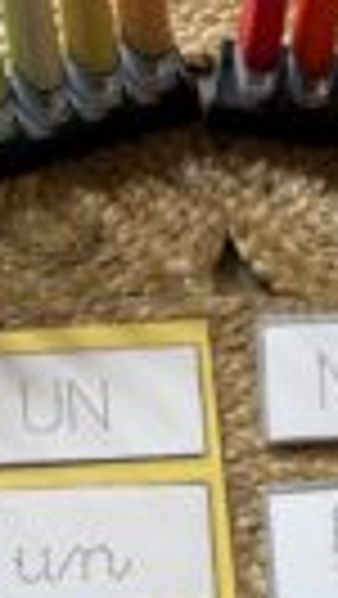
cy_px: 661
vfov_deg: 23.4
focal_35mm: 85
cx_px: 248
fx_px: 1352
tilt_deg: -67.6
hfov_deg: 14.2
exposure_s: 1/70
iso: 125
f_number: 1.6
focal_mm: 5.96
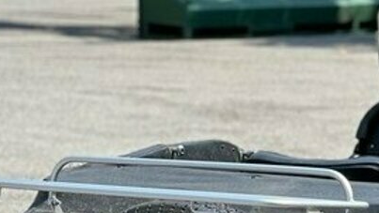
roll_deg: -1.3
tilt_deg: -8.9
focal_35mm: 250
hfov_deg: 8.5
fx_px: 2513
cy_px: 286
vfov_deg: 4.8
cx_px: 437
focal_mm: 9
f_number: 2.8
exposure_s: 1/345
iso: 32
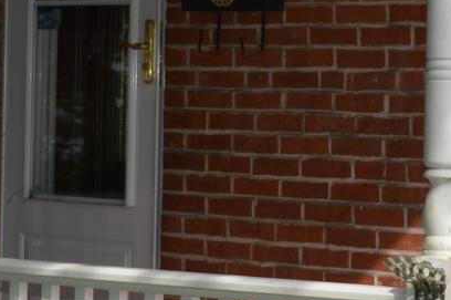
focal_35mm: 204
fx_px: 2546
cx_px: 473
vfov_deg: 6.7
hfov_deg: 10.0
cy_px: 56
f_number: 6.3
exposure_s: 1/200
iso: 100
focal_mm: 27
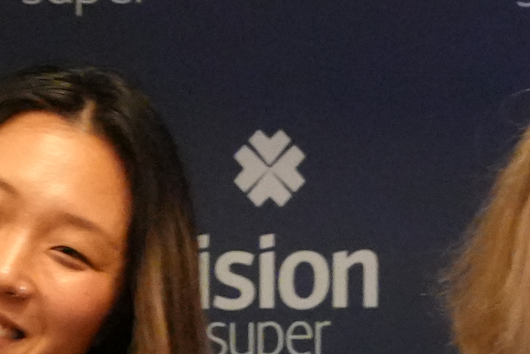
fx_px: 3489
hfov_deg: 8.5
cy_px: 487
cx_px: -284
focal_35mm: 237
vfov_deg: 5.8
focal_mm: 27
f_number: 2.8
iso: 6400
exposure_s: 1/60
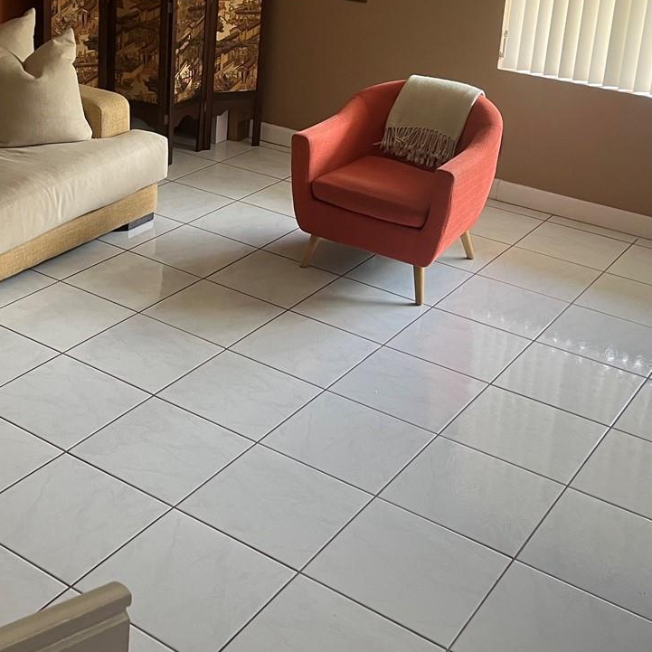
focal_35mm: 51
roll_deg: -2.6
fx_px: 1087
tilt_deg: -16.3
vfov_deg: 32.3
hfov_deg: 33.1
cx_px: 214
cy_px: 114
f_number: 1.6
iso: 125
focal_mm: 5.1
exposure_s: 1/100
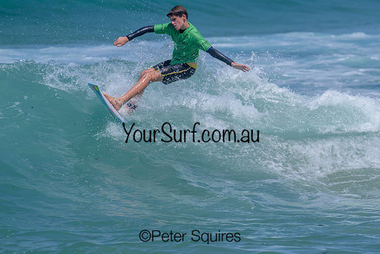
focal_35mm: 810
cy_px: 145
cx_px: 257
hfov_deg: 2.5
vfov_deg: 1.7
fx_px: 8556
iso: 560
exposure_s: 1/2000
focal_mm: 600
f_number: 11
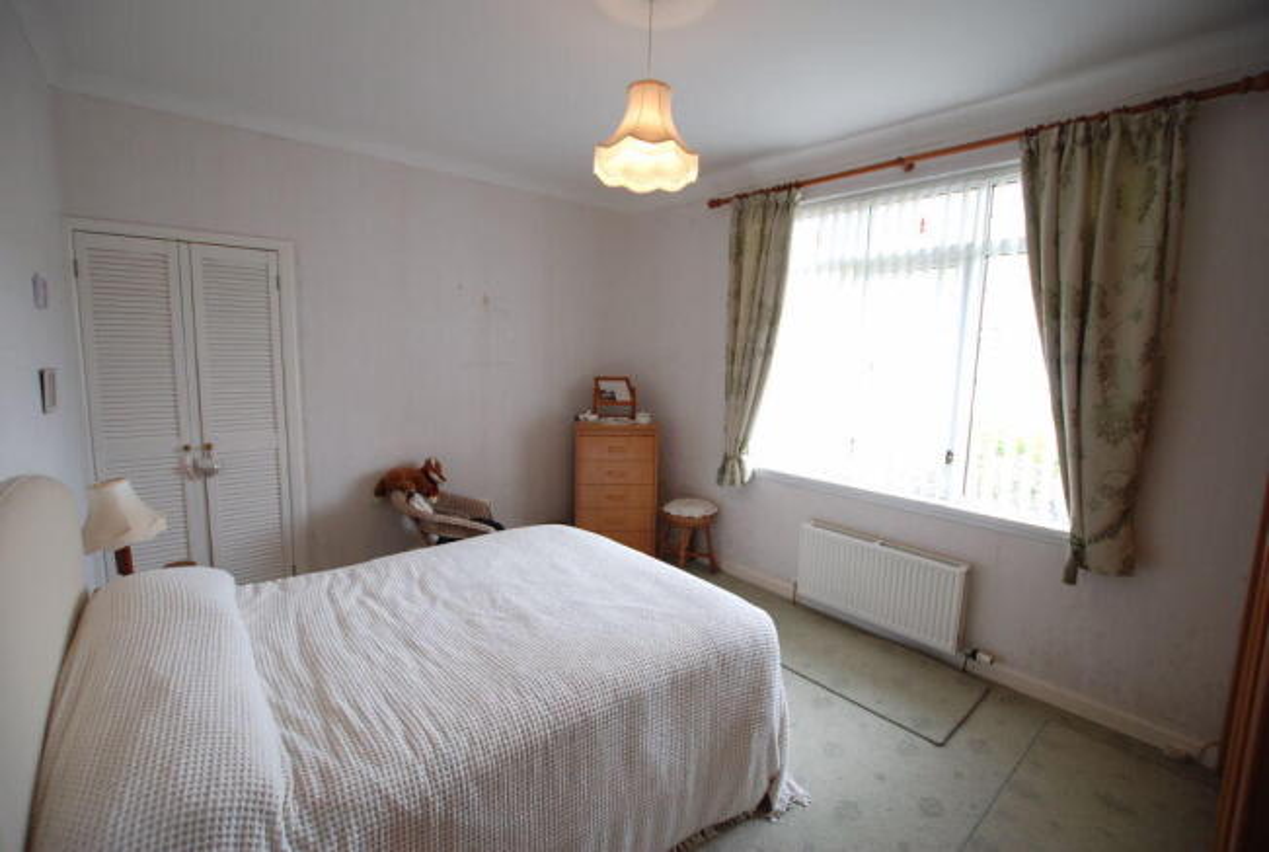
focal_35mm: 15
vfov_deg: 77.6
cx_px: 634
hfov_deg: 100.3
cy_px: 426
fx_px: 530
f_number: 4
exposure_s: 1/60
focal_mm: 10
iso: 200
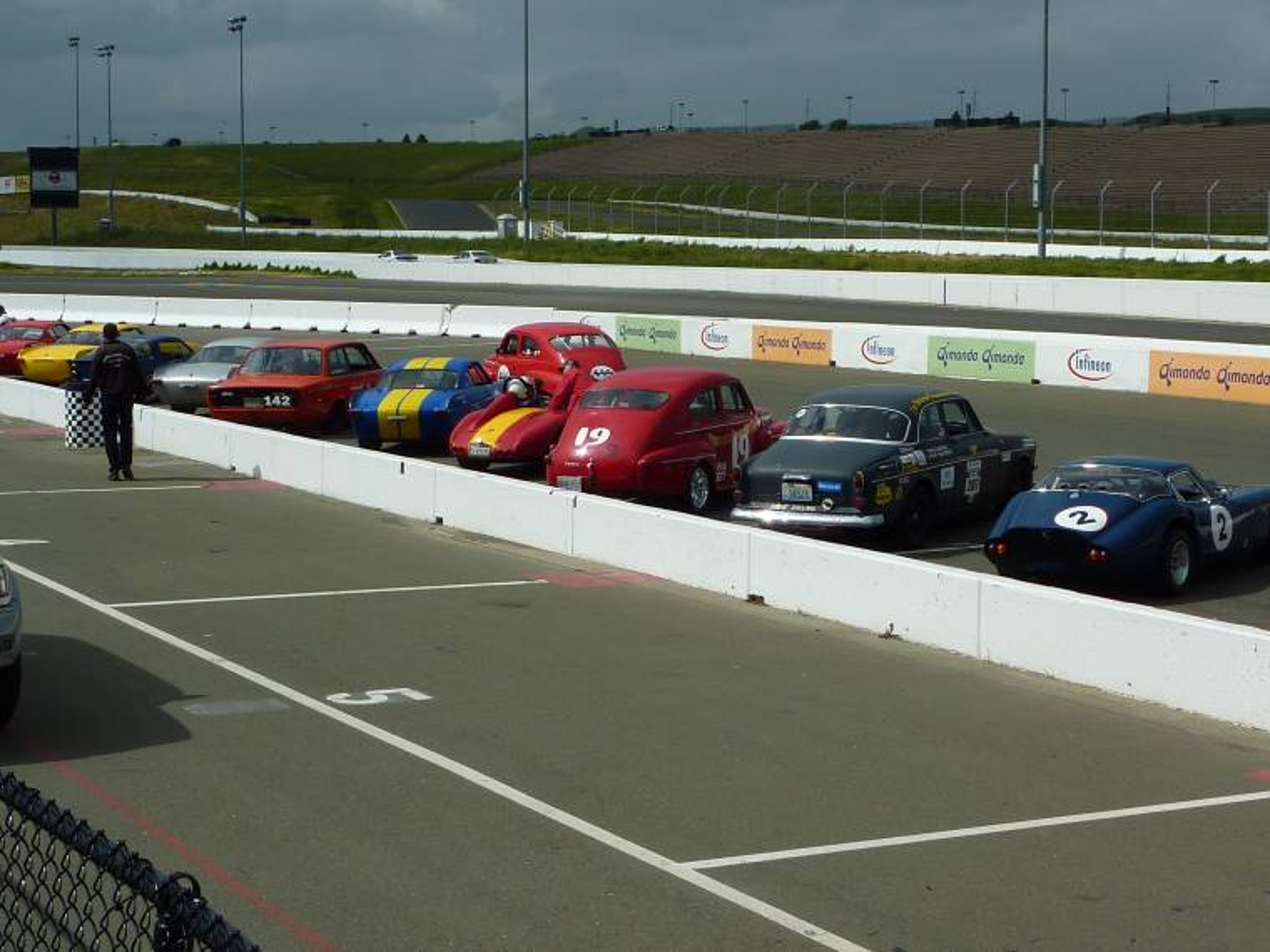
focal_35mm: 64
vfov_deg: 22.9
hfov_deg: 30.3
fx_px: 2348
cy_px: 476
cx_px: 635
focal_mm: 7.3
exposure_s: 1/800
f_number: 5.6
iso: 80
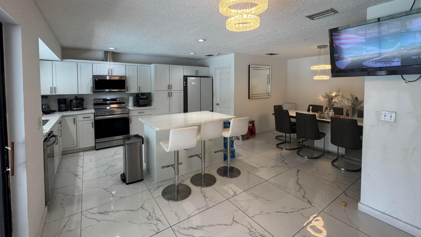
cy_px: 92
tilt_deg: -3.0
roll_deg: -0.8
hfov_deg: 99.3
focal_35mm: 16
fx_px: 179
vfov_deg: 66.3
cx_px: 204
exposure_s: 1/120
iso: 80
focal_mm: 2.22
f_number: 2.2
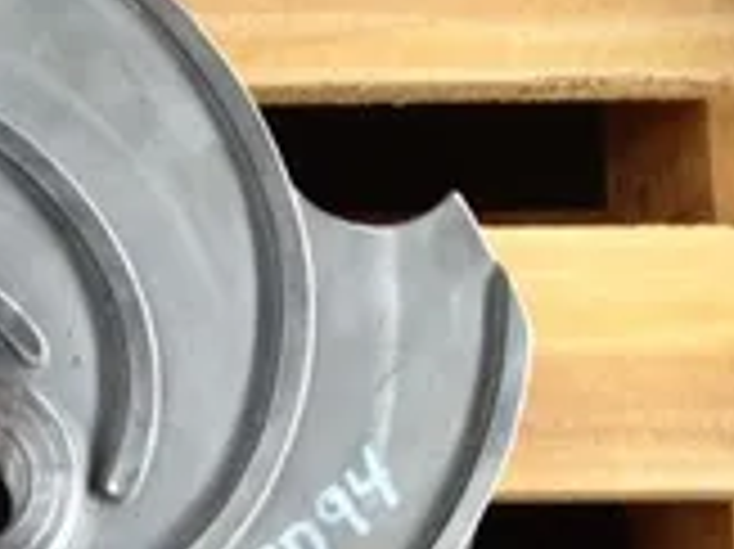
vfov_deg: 16.7
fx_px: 1822
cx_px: -95
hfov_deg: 21.5
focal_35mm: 86
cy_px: 580
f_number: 2.4
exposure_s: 1/20
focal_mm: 4.28
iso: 64
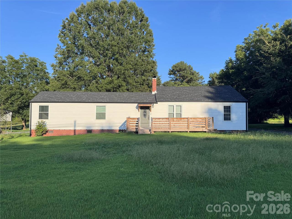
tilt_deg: +2.0
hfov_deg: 71.6
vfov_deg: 56.8
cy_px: 110
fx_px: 202
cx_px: 146
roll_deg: +0.4
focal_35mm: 24
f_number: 1.78
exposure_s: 1/2710
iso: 80
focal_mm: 6.76
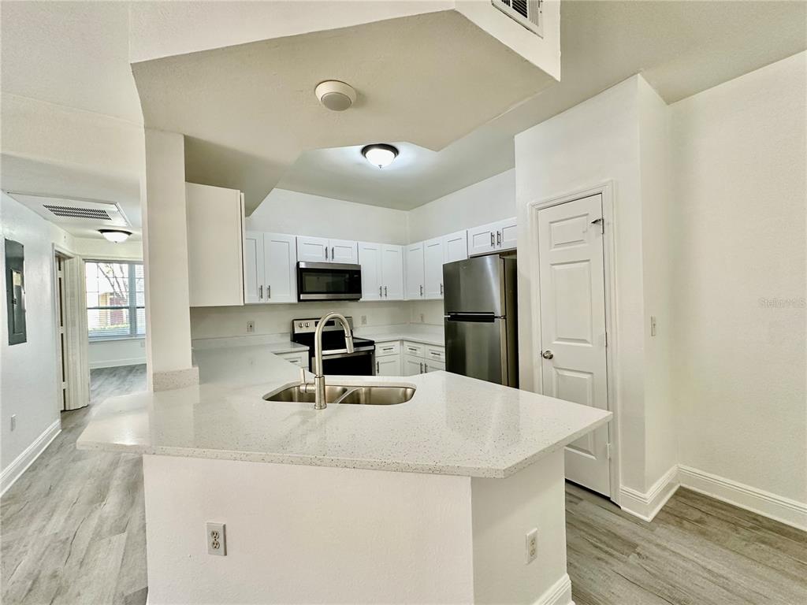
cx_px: 404
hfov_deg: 102.1
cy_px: 302
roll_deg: +1.0
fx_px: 326
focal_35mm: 14
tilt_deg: -0.4
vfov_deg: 85.7
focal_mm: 2.22
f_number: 2.2
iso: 250
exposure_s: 1/120
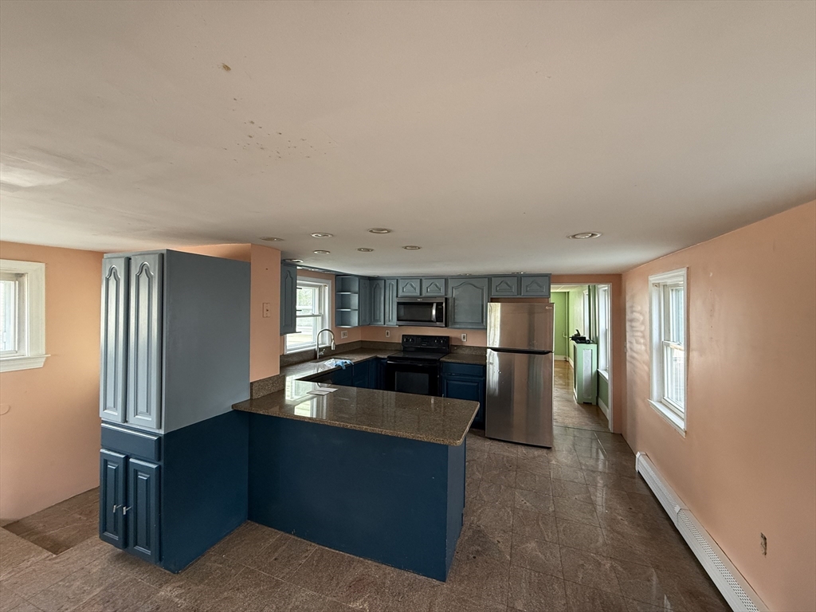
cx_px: 408
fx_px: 330
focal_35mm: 14
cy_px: 306
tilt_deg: +0.1
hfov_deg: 102.1
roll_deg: -0.8
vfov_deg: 85.7
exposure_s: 1/99
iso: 320
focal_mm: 2.22
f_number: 2.2
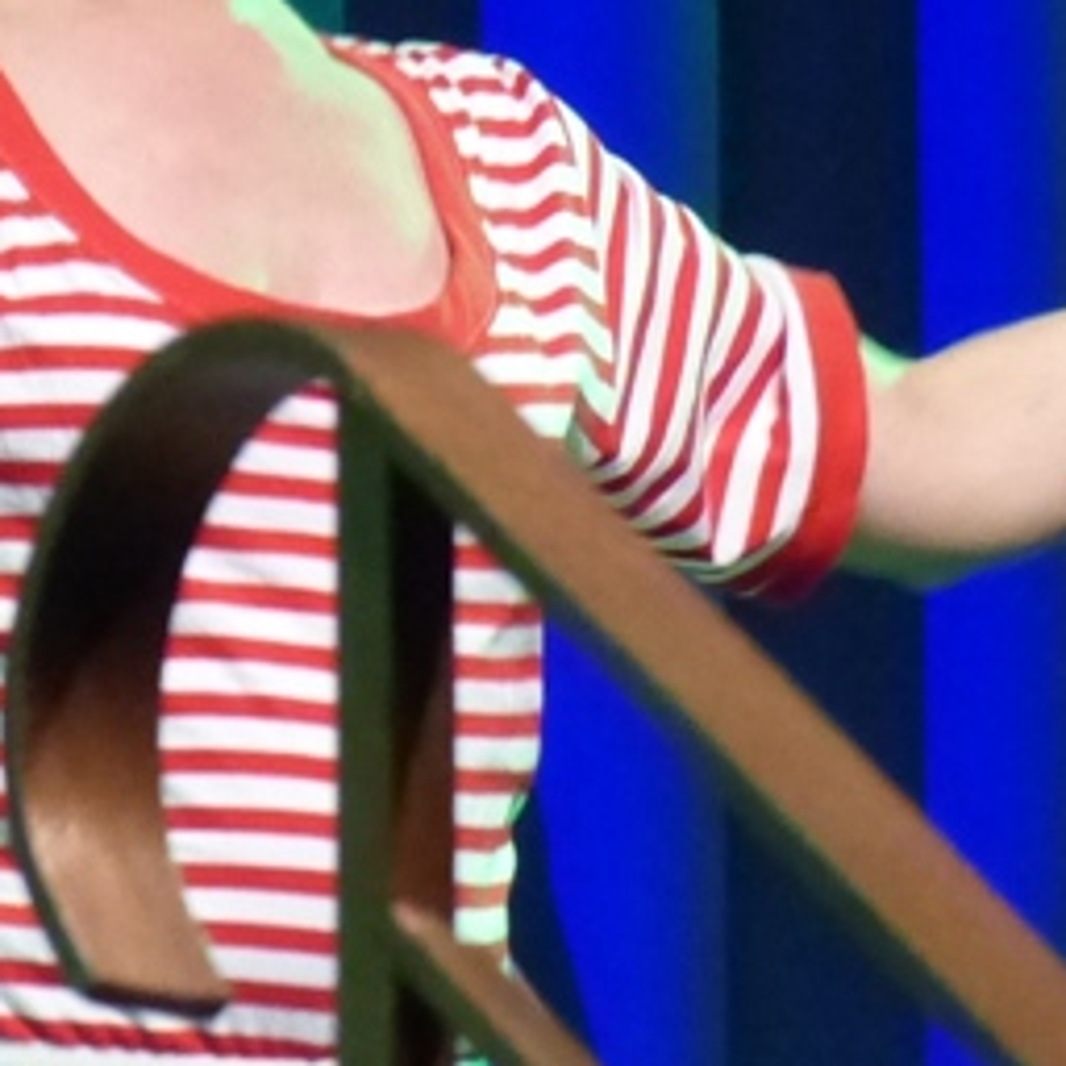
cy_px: 271
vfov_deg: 2.9
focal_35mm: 608
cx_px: -458
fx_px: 21183
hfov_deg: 2.9
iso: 800
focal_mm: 26.5
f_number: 2.8
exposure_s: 1/80
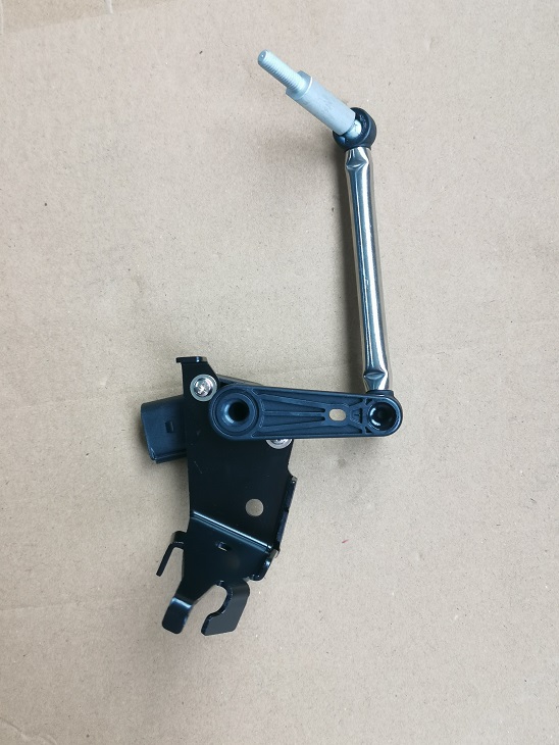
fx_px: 818
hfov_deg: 37.7
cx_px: 280
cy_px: 372
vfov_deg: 49.0
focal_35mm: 38
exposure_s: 1/100
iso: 80
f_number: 1.8
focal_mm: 5.58
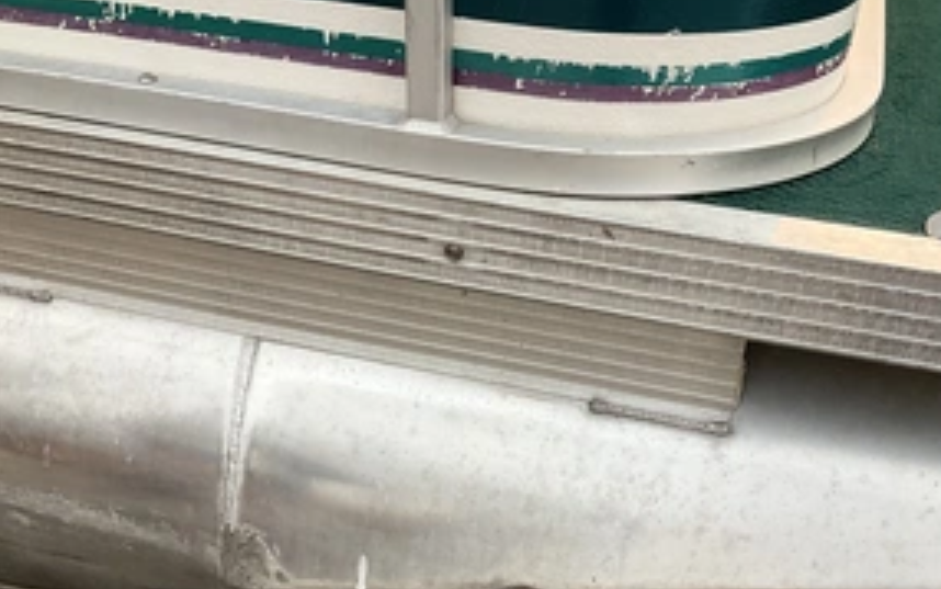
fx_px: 1103
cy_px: 441
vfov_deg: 29.4
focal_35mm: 43
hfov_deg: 46.2
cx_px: 490
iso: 25
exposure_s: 1/912
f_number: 1.8
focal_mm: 3
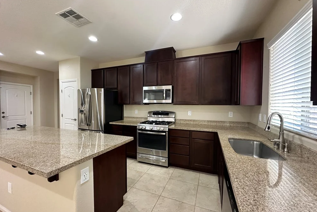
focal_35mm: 15
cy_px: 108
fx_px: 132
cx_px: 154
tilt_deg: -1.9
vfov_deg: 77.3
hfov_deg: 100.4
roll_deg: -0.4
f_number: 2.2
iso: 400
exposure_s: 1/60
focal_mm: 2.22
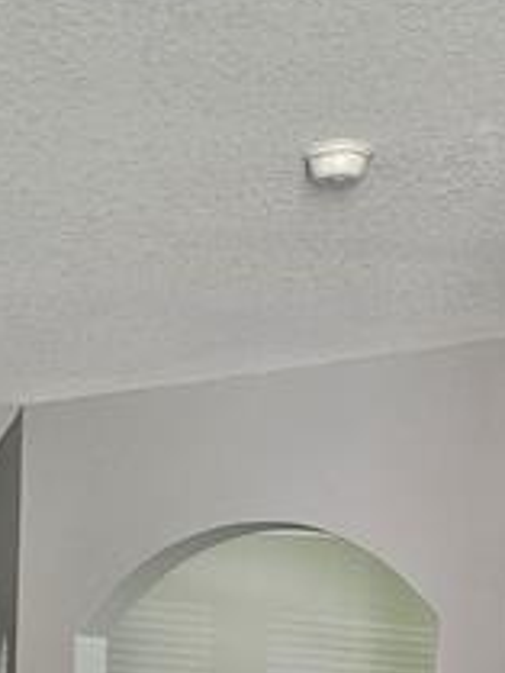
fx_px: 1710
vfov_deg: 19.6
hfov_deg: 16.5
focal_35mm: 88
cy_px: 985
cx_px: 10
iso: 250
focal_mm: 5
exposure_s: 1/120
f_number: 1.8
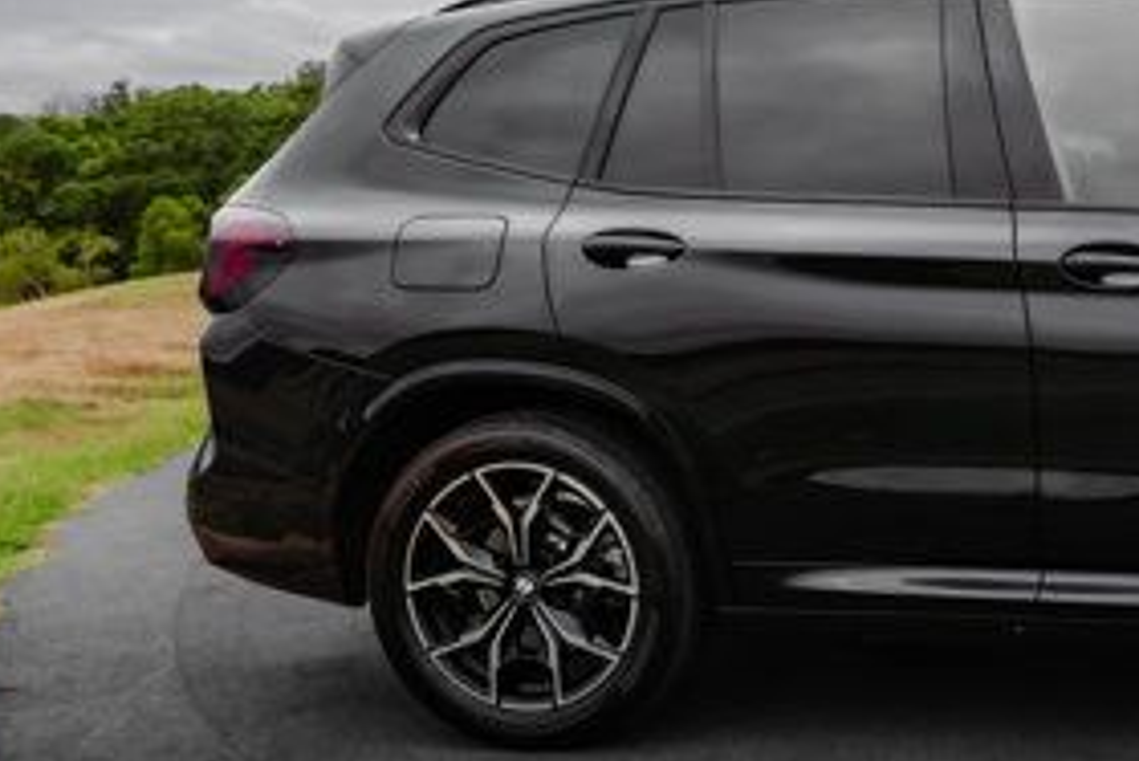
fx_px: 1836
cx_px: 1273
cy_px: 360
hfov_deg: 30.6
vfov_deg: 23.4
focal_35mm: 58
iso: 640
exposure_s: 1/640
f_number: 9
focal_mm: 24
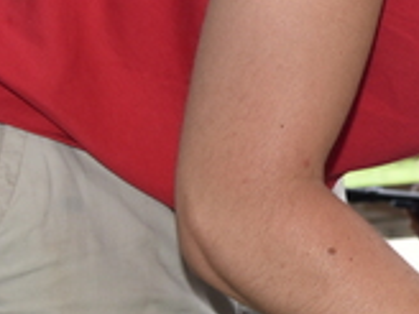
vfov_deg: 9.1
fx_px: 1973
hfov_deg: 11.9
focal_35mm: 163
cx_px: 510
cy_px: 79
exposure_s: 1/125
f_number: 5.6
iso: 220
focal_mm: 31
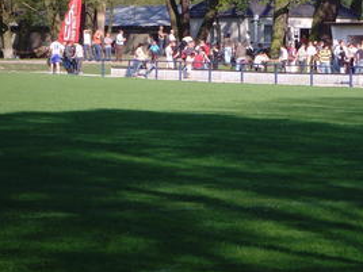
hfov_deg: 9.0
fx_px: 2286
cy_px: 30
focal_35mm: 218
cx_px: 314
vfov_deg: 6.8
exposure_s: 1/250
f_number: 4.5
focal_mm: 19.8
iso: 80
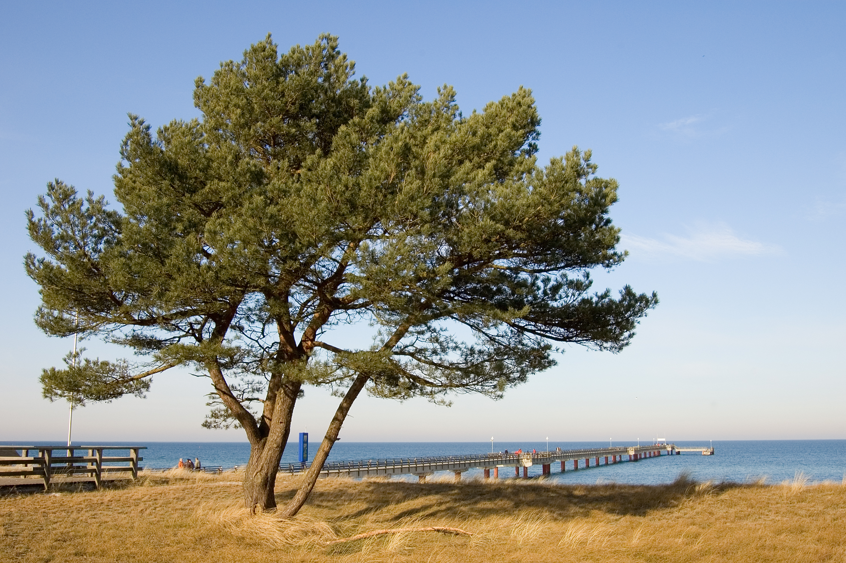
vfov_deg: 36.8
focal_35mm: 36
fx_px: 845
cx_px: 423
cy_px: 282
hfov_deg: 53.2
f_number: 13
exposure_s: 1/125
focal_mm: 24
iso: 200
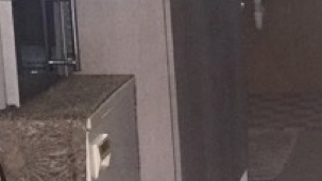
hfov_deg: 13.4
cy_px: 133
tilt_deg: -12.4
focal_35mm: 146
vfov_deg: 8.3
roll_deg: -0.9
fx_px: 1246
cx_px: 554
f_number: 2.2
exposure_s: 1/16
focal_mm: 4.15
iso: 250
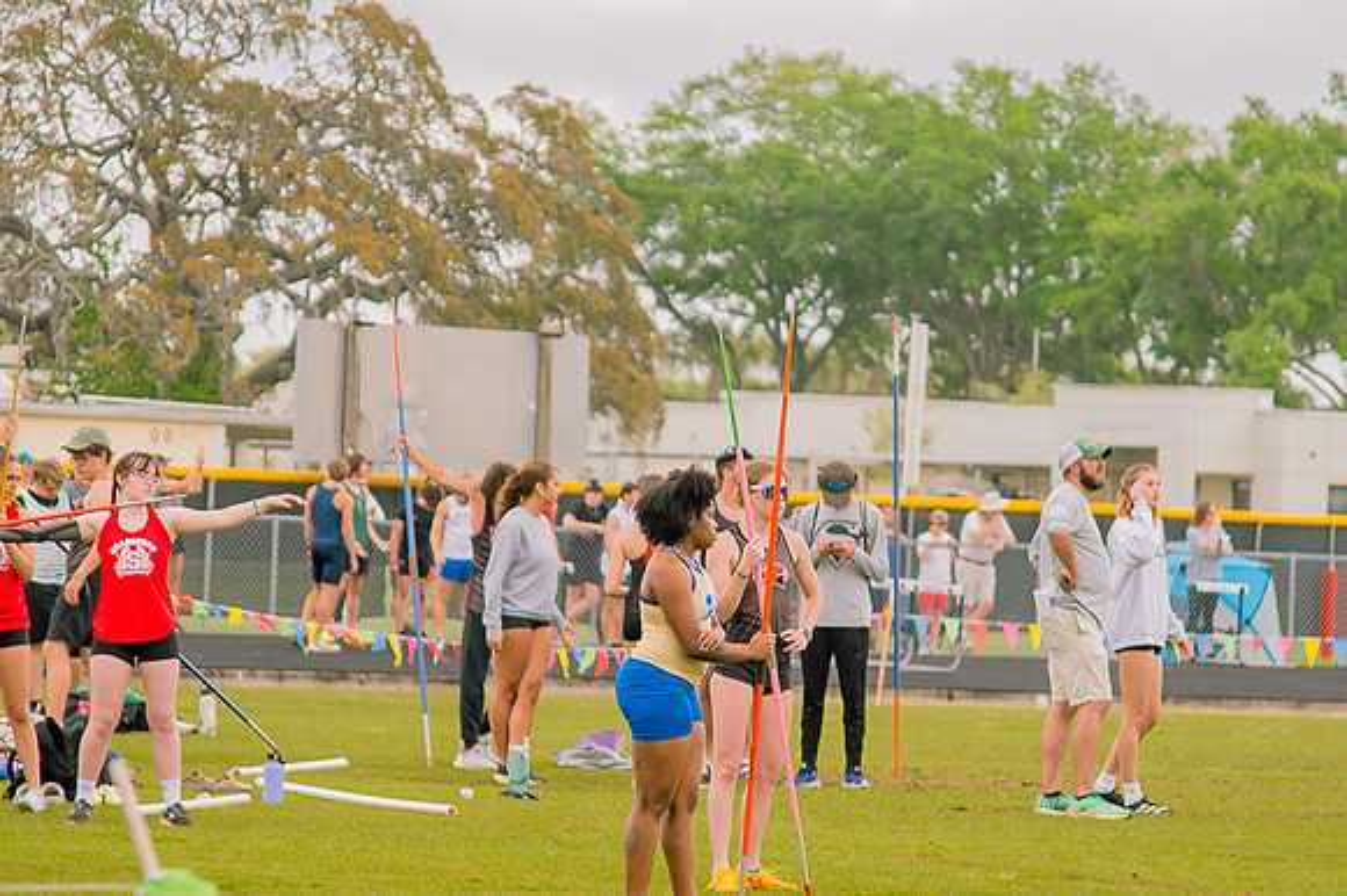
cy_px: 474
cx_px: 763
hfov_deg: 8.1
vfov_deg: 5.4
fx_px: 9525
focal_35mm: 255
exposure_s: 1/200
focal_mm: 120
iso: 200
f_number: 4
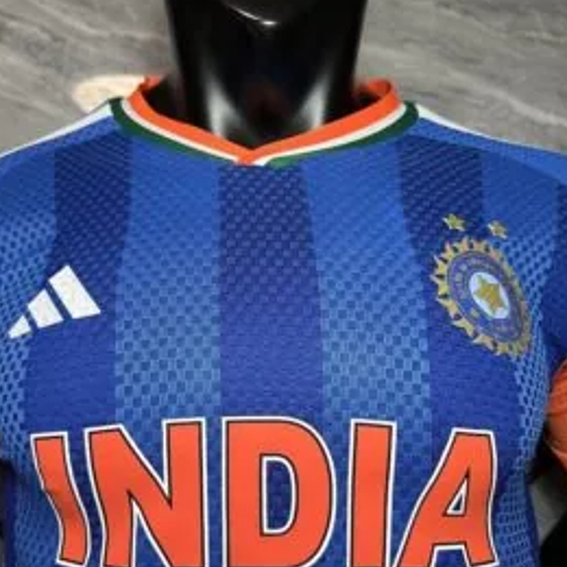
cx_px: 260
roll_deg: -0.2
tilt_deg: +5.9
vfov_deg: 52.5
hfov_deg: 52.5
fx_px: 574
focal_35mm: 31
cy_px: 298
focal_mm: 6.76
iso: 160
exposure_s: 1/100
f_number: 1.78
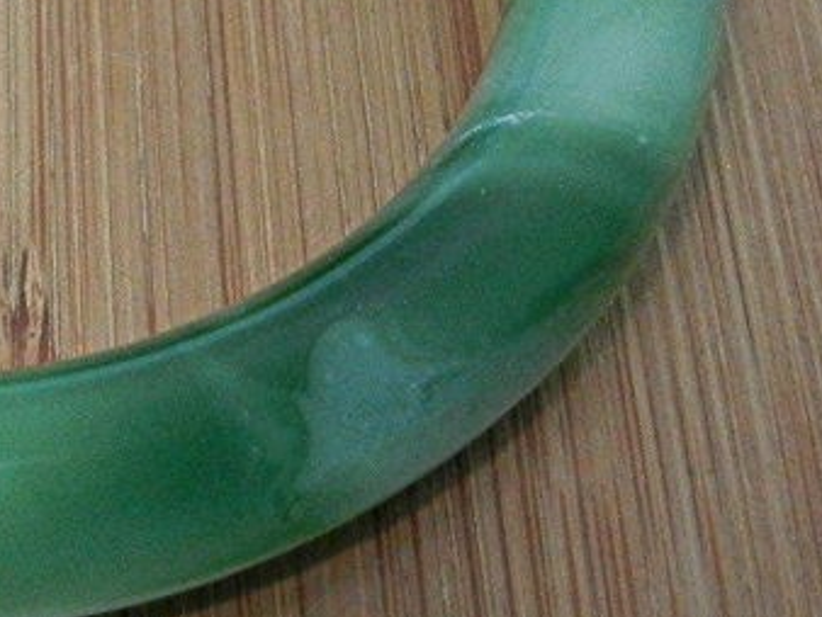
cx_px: -180
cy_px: 12
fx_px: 2804
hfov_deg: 16.0
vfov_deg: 12.4
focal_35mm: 118
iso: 800
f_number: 7.4
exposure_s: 1/30
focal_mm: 7.1
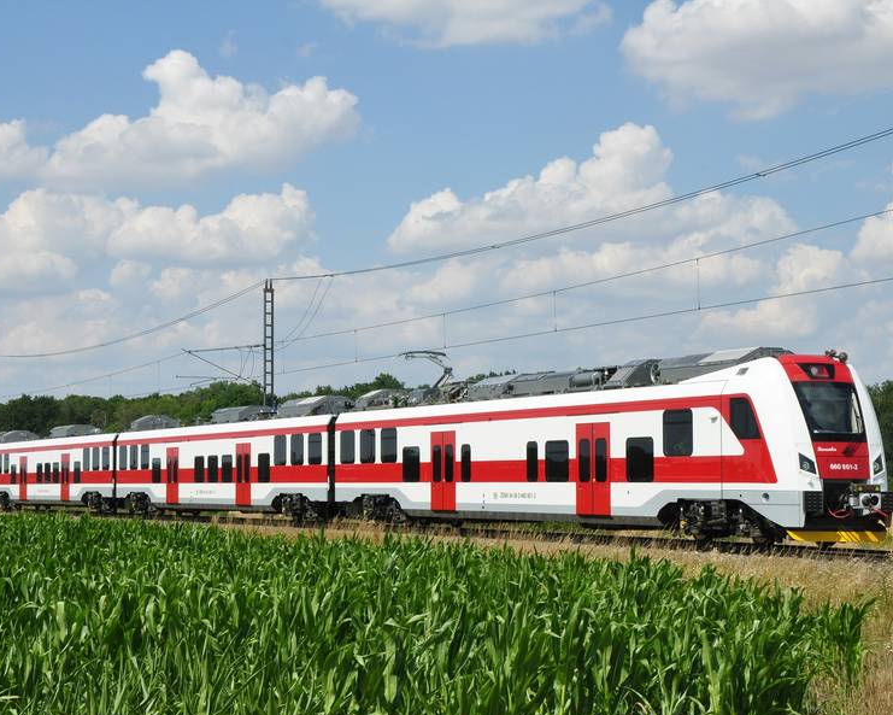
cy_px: 359
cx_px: 395
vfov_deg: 18.7
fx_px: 2167
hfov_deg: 23.3
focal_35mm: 82
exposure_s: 1/160
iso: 200
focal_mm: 48
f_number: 16
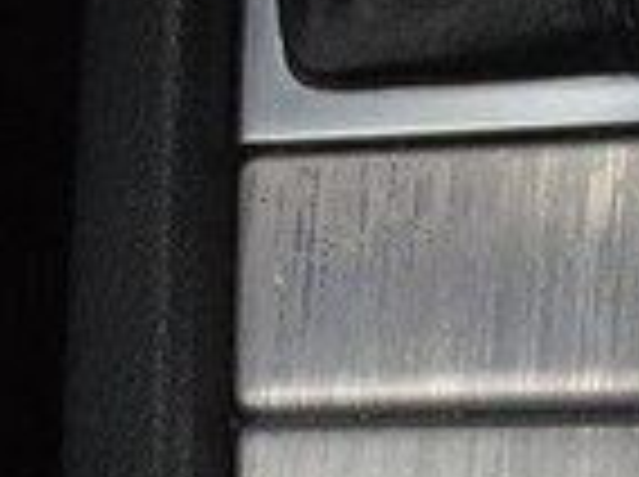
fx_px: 2488
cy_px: 826
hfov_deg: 13.3
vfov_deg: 10.4
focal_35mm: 135
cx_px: 1112
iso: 32
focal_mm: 4.15
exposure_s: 1/107
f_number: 2.2
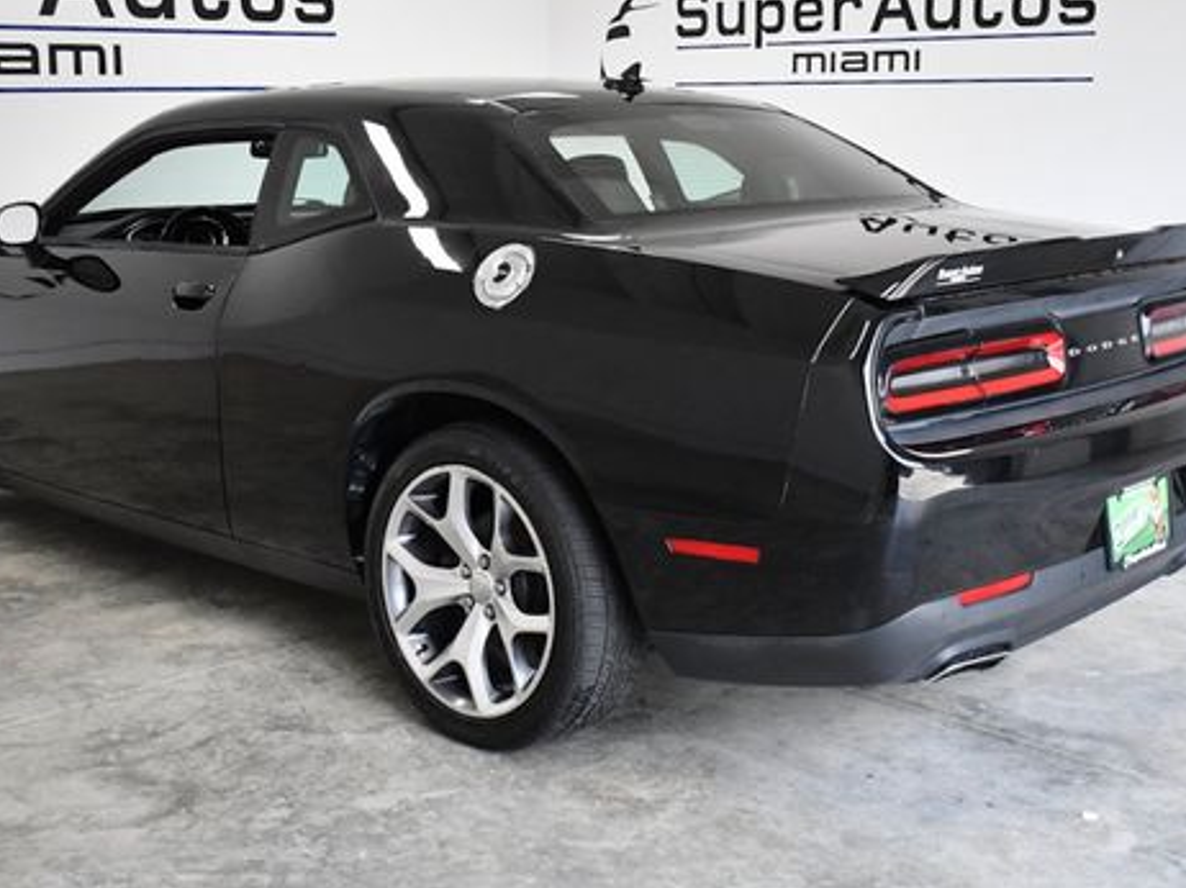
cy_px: 353
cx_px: 552
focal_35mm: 44
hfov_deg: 42.9
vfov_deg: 32.7
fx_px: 1507
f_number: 4.5
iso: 2500
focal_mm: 22
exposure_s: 1/1250
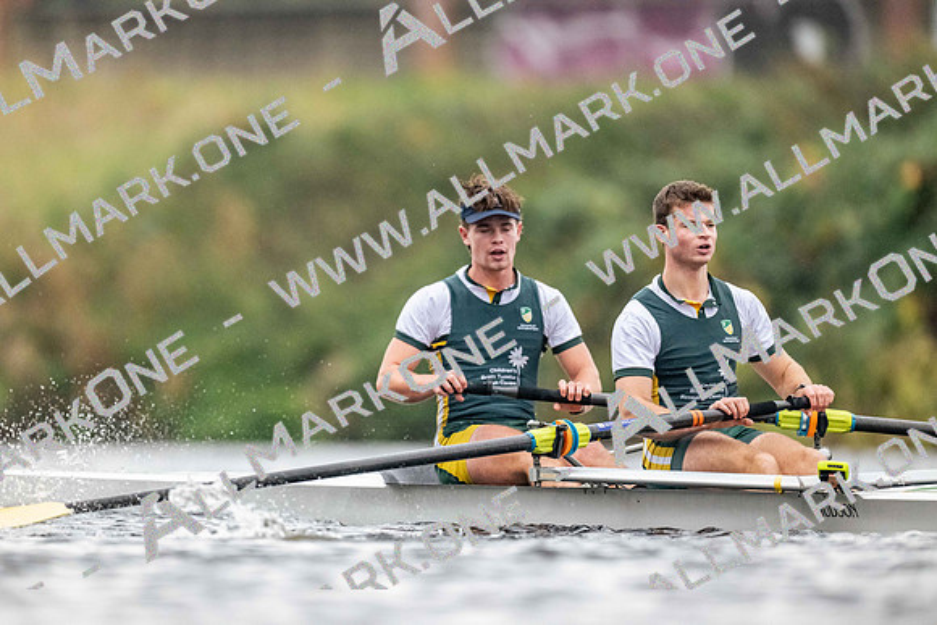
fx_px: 15620
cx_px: 468
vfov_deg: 2.3
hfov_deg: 3.4
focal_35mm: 600
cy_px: 312
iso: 5600
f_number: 4
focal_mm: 600
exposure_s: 1/2500
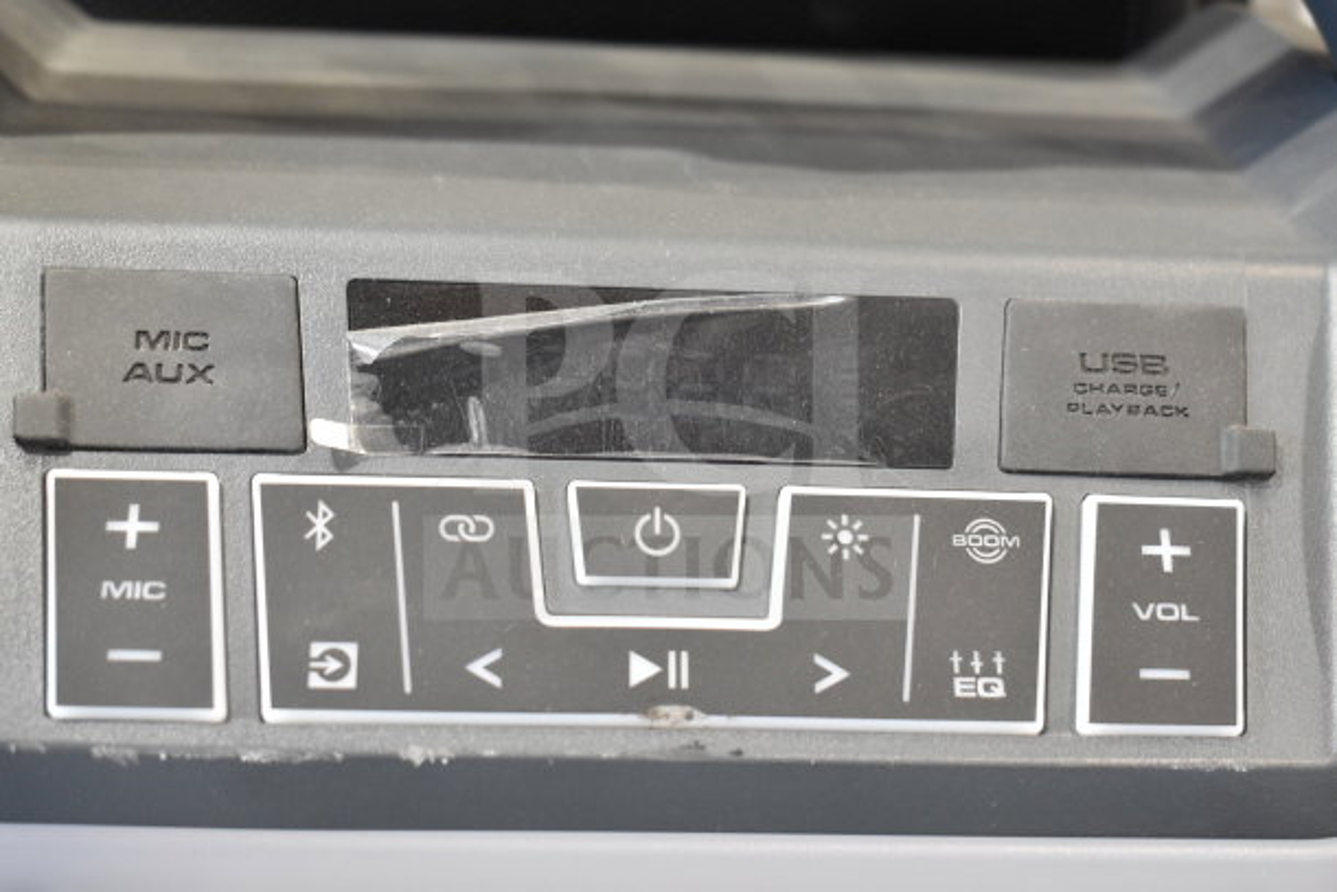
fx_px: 2229
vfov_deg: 22.6
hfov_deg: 33.4
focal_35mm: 60
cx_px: 668
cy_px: 446
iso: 1800
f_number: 4.8
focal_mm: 40
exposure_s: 1/60
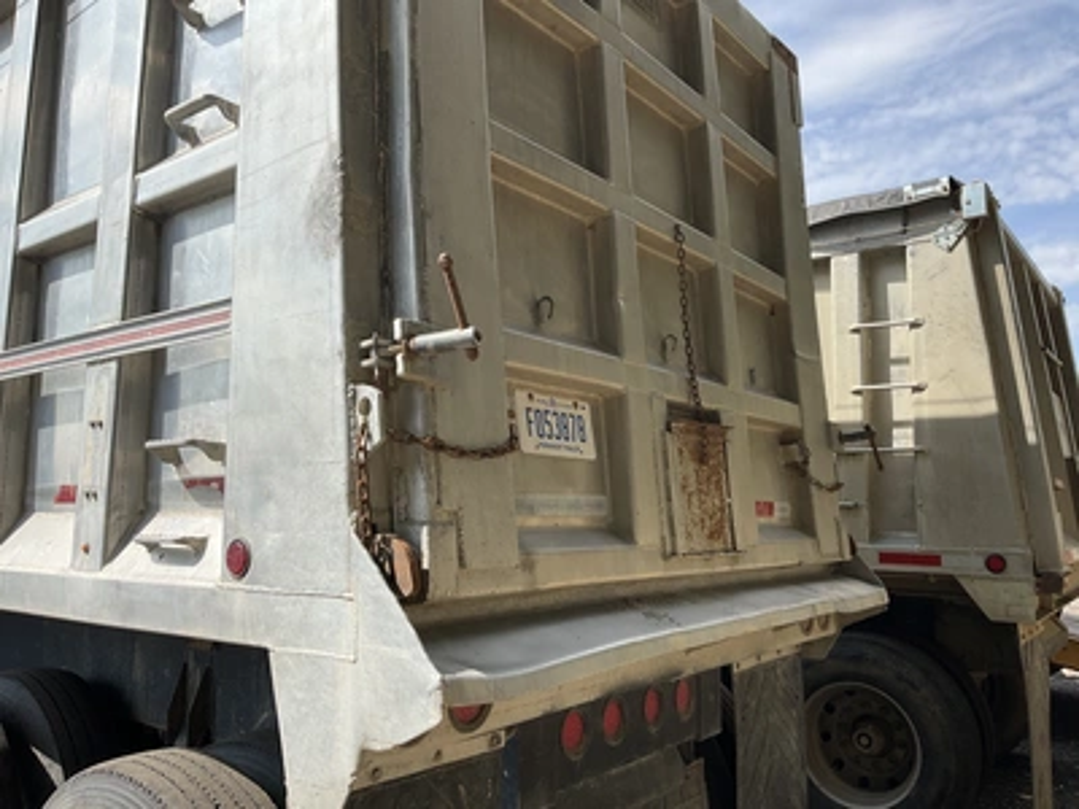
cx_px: 540
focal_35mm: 29
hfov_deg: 61.7
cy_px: 404
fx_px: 904
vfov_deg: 48.2
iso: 25
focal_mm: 3
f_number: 1.8
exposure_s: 1/1342
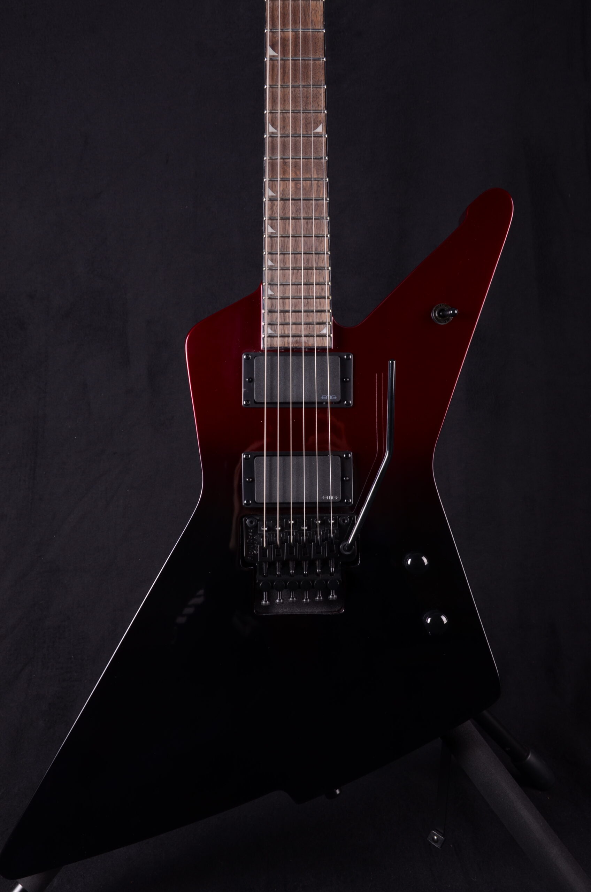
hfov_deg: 34.1
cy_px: 446
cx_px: 296
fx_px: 964
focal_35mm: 39
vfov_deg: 49.6
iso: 200
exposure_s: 1/200
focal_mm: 26
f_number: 11
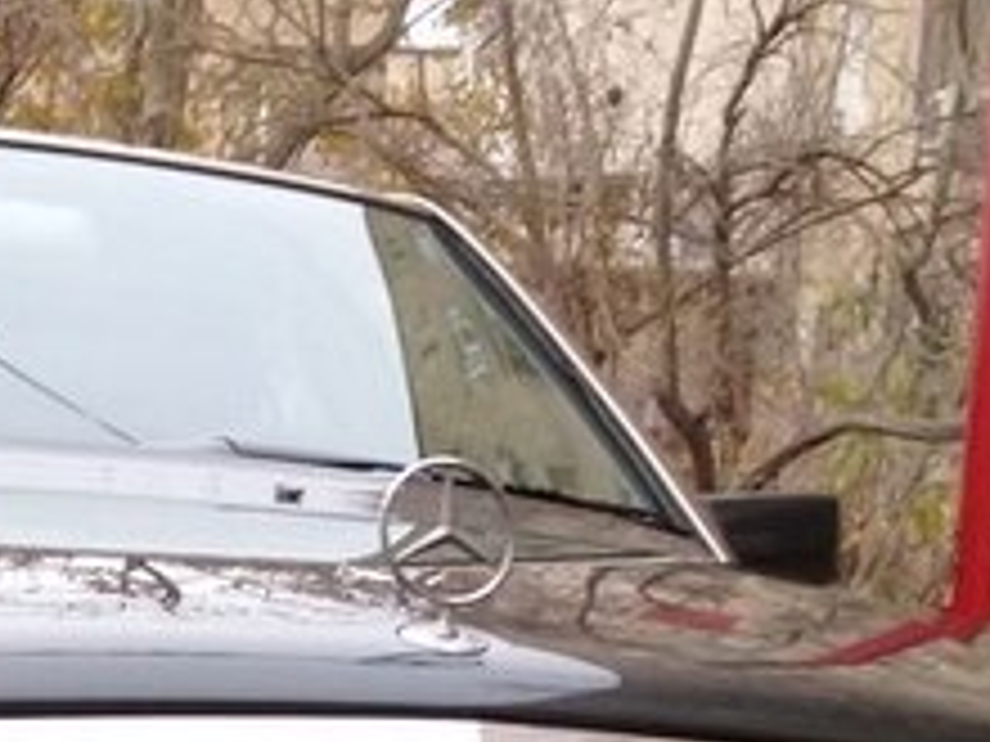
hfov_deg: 20.9
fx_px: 2660
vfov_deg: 15.2
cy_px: 960
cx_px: 270
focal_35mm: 93
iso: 64
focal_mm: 3.3
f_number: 2.2
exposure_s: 1/40
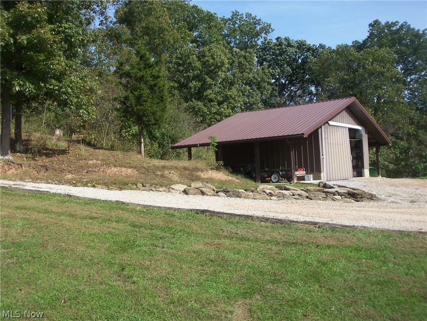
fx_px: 481
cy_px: 160
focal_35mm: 39
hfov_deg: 47.9
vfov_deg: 36.8
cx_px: 214
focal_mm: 6.4
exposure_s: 1/500
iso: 64
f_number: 3.9
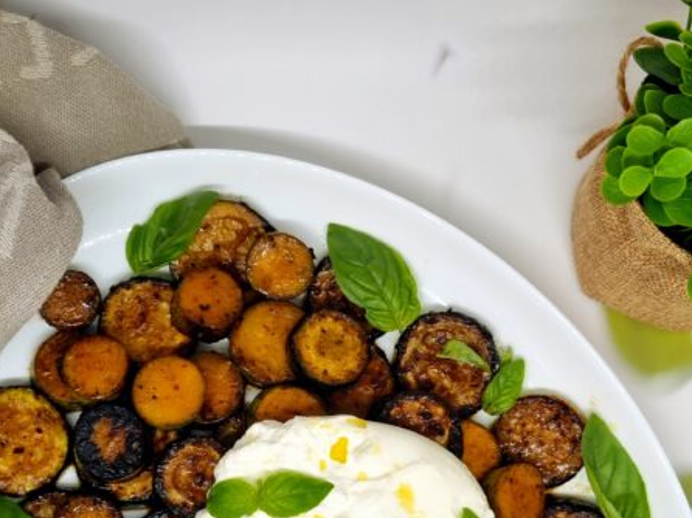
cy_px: 462
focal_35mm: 35
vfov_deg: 38.0
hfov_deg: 52.7
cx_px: 344
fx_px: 699
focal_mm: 5.4
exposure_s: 1/111
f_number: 1.8
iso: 50
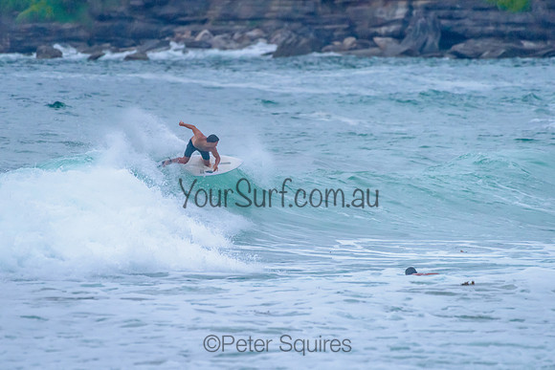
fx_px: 9447
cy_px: 168
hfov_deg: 3.4
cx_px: 245
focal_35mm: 613
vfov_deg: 2.2
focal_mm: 500
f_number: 5.6
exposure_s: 1/2000
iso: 1800
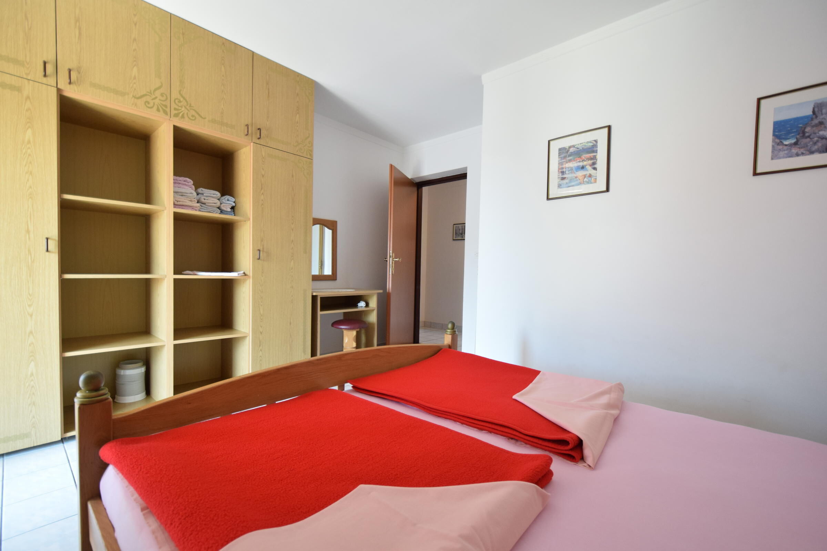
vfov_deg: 77.3
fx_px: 345
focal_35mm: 15
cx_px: 414
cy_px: 276
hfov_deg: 100.4
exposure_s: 1/80
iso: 800
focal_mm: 10
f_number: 3.5
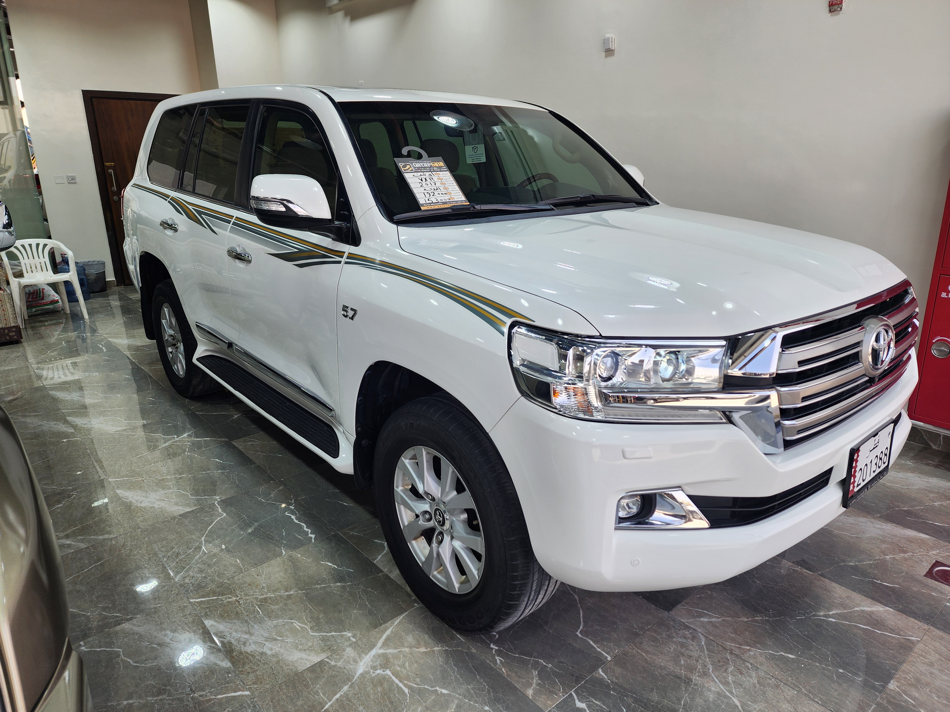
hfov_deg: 73.9
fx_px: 631
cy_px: 356
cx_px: 475
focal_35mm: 23
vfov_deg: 58.9
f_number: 1.8
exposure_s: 1/224
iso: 12
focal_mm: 6.4
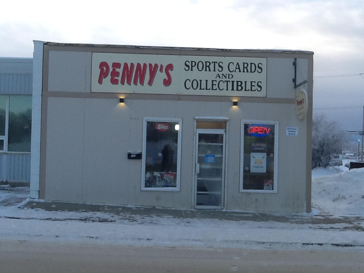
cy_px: 136
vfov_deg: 32.9
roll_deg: +0.3
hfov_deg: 42.9
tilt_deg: -1.9
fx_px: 463
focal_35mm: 44
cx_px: 182
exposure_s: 1/228
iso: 40
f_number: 2.4
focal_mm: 2.03
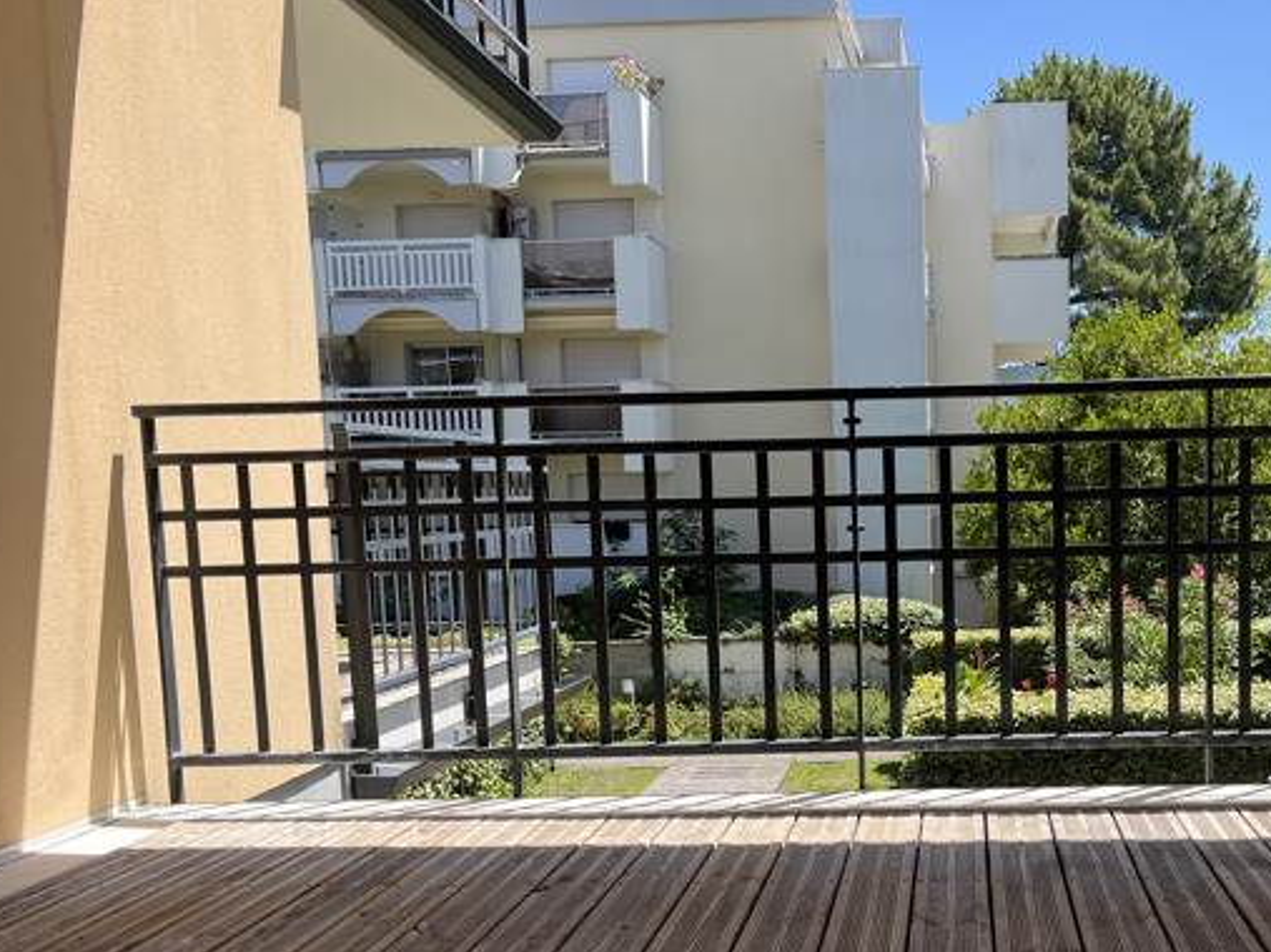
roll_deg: +1.4
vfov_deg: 34.8
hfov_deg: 44.5
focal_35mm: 41
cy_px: 629
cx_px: 925
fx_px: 1505
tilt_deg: -5.9
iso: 50
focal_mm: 5.1
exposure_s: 1/1832
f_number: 1.6
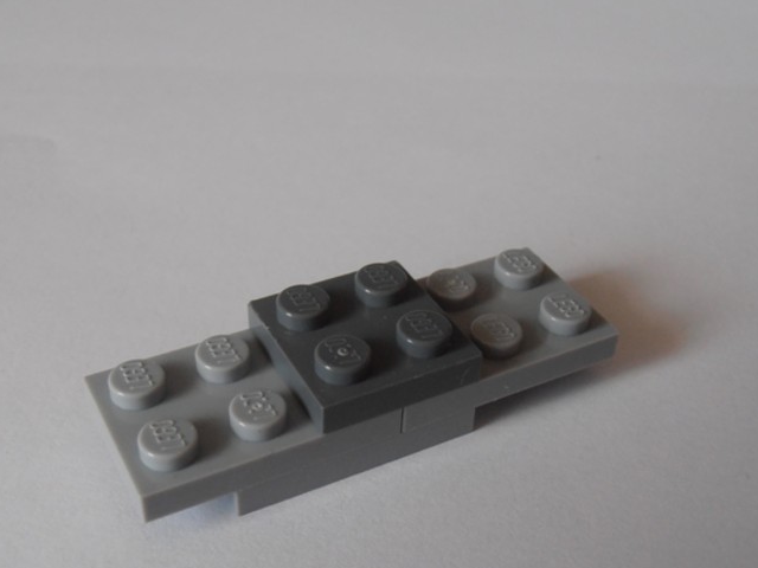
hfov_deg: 36.8
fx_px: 1139
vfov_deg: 27.9
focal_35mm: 52
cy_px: 370
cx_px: 368
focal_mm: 6.61
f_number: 3.9
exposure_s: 1/30
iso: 125
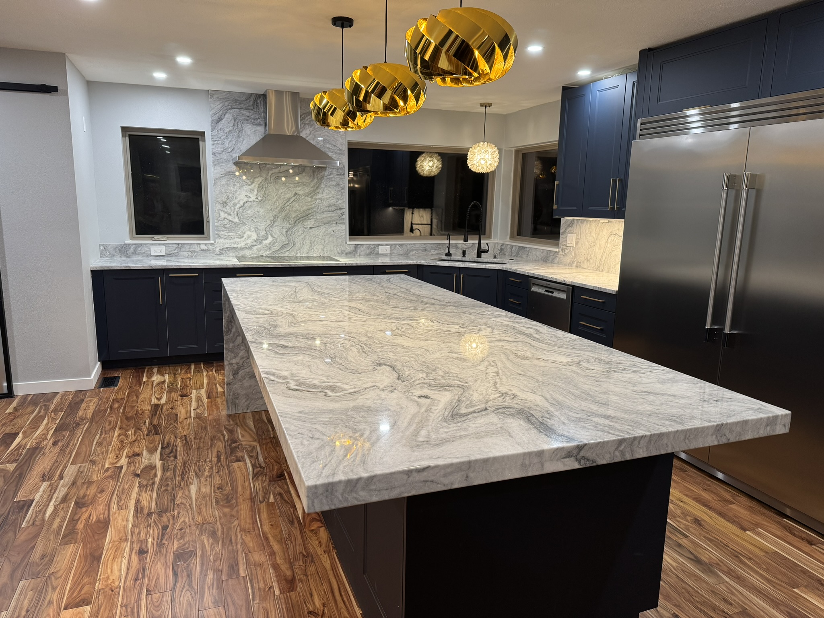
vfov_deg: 56.8
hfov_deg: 71.6
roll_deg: -1.3
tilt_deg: -10.4
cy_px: 309
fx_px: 571
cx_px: 412
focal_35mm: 24
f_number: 1.78
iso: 160
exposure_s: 1/60
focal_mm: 6.76
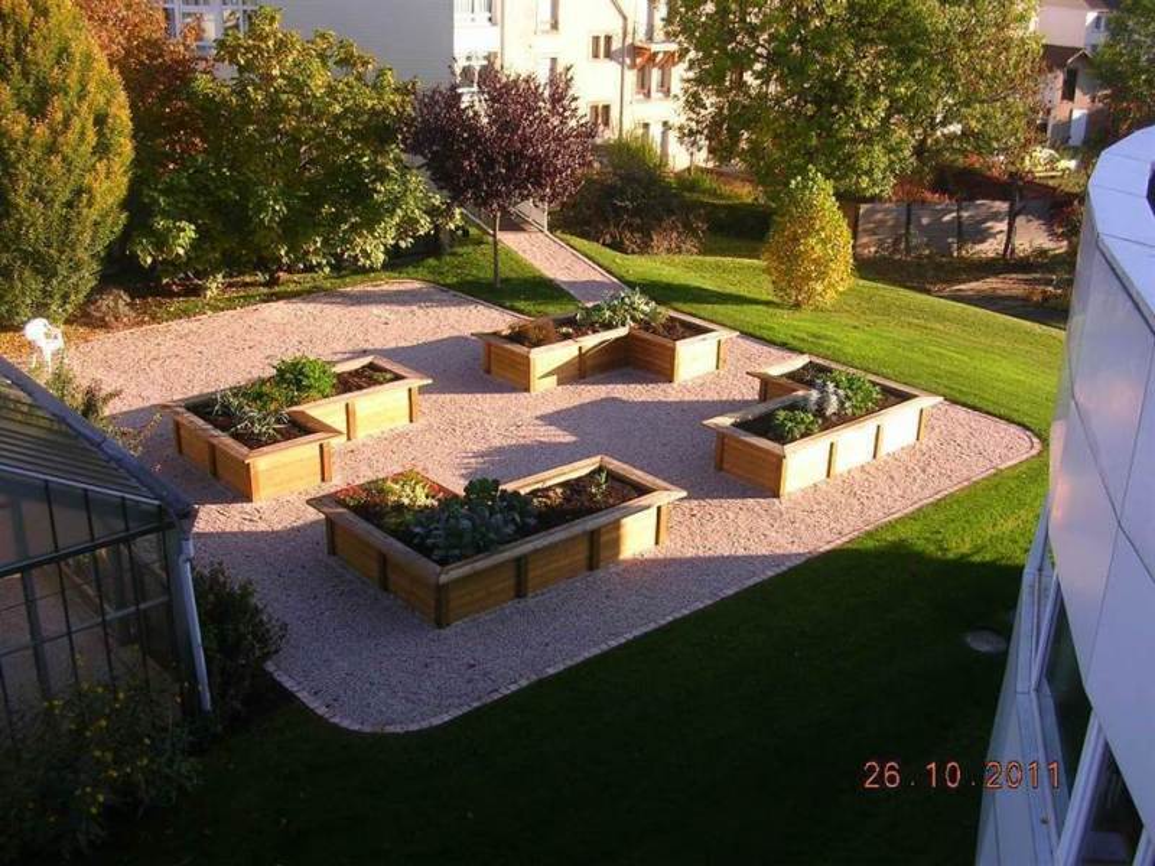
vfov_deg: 37.7
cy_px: 433
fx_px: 1268
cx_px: 578
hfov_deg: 49.0
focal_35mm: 38
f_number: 2.8
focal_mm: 5.8
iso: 50
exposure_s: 1/294
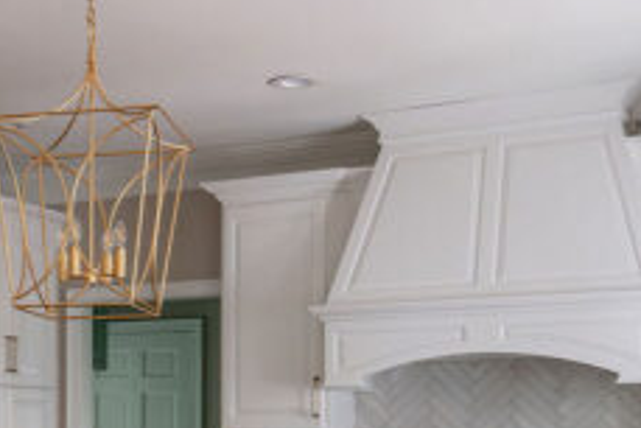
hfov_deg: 27.6
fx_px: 1247
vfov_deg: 19.0
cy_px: 421
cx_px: 43
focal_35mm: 70
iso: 2500
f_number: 5.6
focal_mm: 14
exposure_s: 1/25
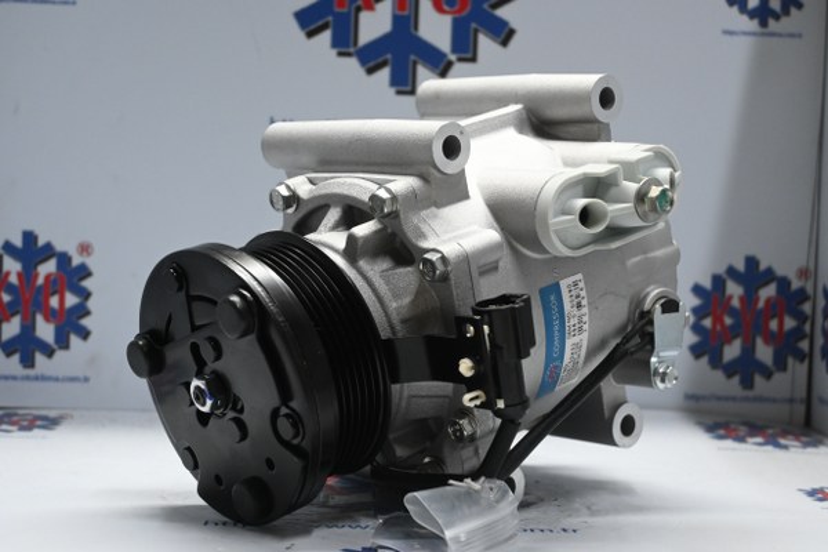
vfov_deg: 20.6
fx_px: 1518
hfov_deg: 30.5
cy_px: 276
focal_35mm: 66
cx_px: 414
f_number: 6
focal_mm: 44
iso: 2000
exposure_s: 1/80
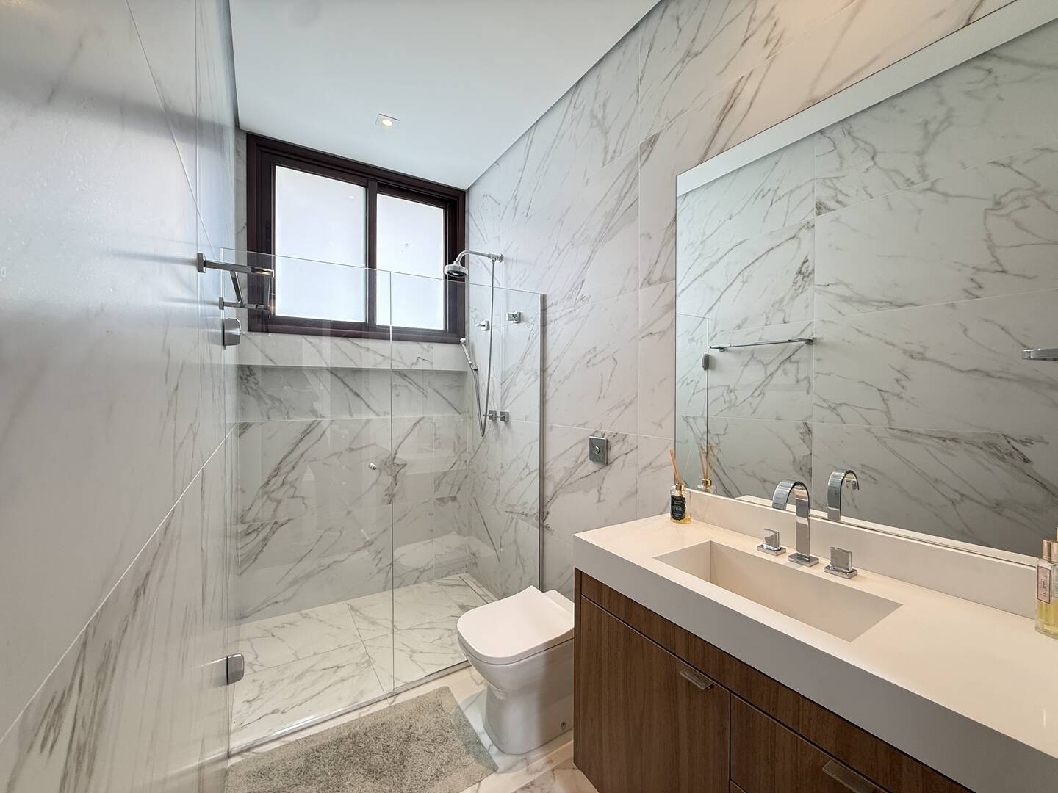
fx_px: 428
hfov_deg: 102.1
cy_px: 396
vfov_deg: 85.7
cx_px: 529
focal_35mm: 14
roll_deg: -0.5
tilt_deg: +0.3
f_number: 2.2
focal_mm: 2.22
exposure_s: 1/120
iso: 125
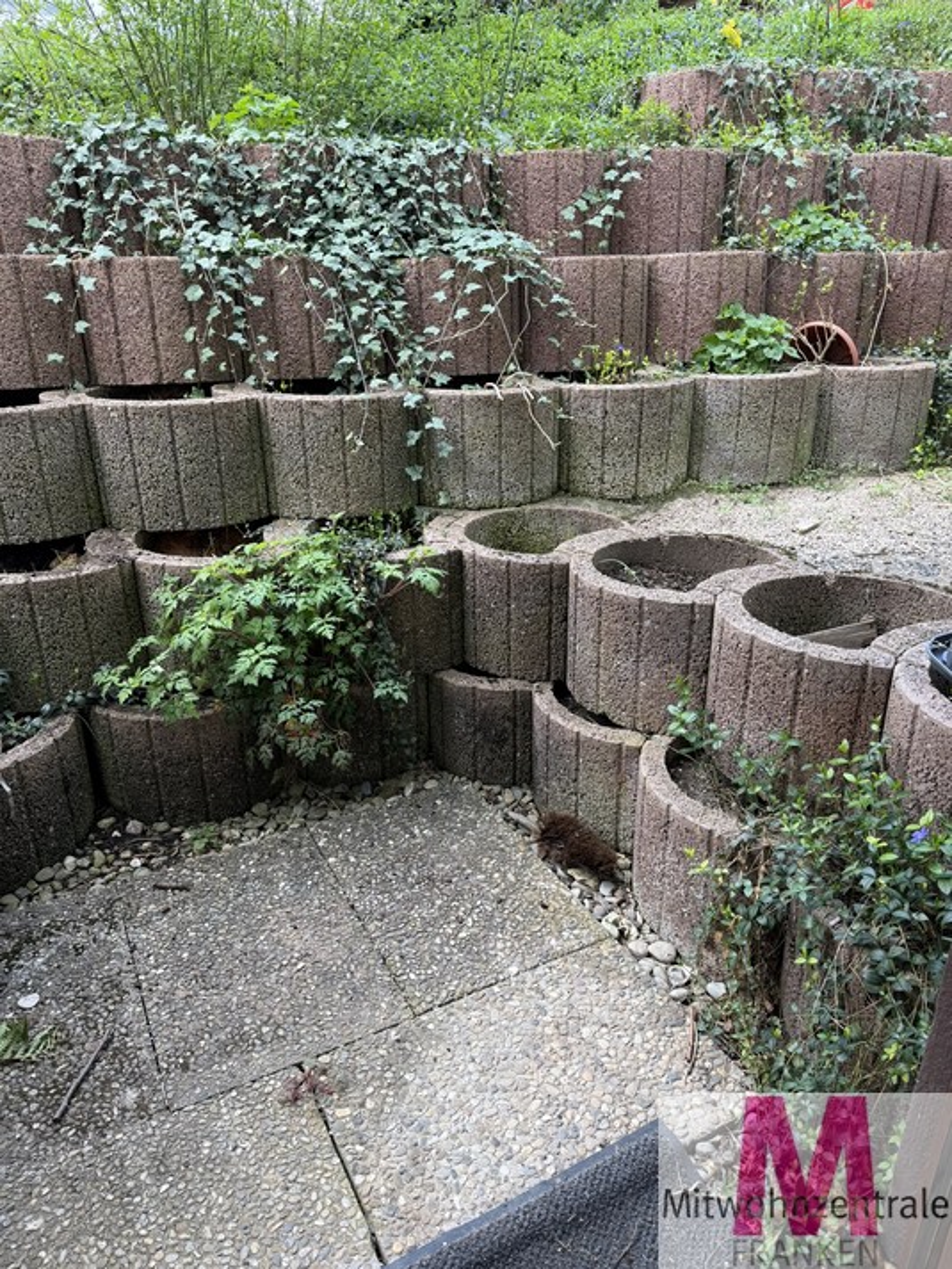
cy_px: 634
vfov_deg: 71.6
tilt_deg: -23.2
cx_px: 476
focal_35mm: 24
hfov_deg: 56.8
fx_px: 880
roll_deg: -0.5
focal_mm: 6.76
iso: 50
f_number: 1.78
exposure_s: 1/144
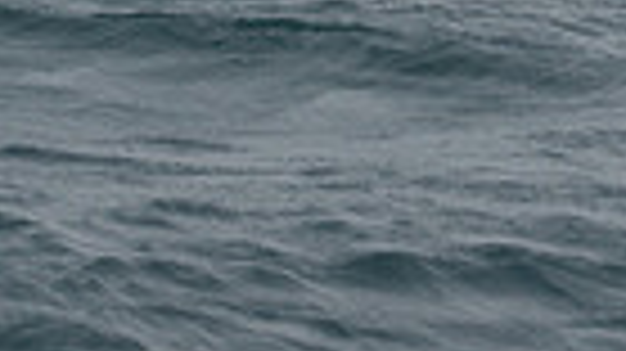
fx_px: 5060
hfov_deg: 7.1
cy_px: -878
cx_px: 74
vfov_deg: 3.8
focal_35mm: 305
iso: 250
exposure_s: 1/800
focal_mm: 70
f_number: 10
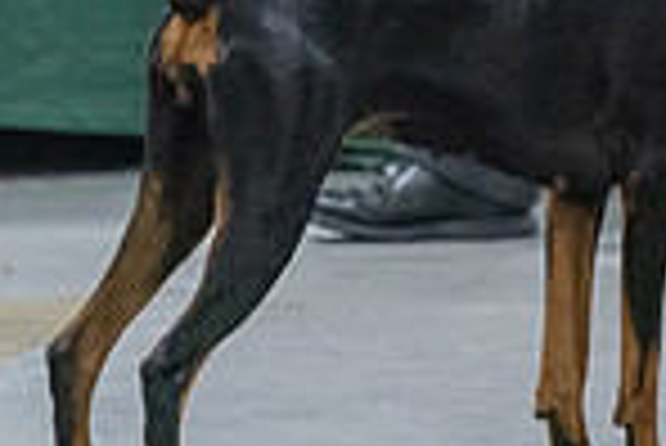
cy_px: -363
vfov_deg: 1.8
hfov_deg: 2.6
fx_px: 14481
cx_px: 747
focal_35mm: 782
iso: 6400
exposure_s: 1/320
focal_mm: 200
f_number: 2.8
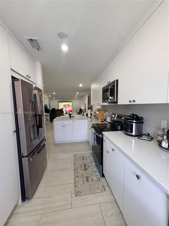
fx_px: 91
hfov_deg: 85.7
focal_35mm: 14
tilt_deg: -3.8
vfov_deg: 102.1
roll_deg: +0.6
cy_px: 113
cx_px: 84
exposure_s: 1/99
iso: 250
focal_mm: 2.22
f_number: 2.2
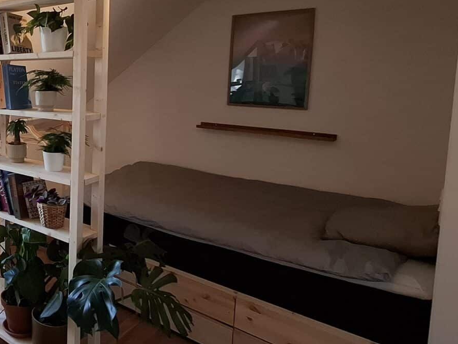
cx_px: -43
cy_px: 113
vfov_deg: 46.1
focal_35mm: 30
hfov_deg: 45.4
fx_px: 397
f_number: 2.2
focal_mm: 1.74
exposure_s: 1/50
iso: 64
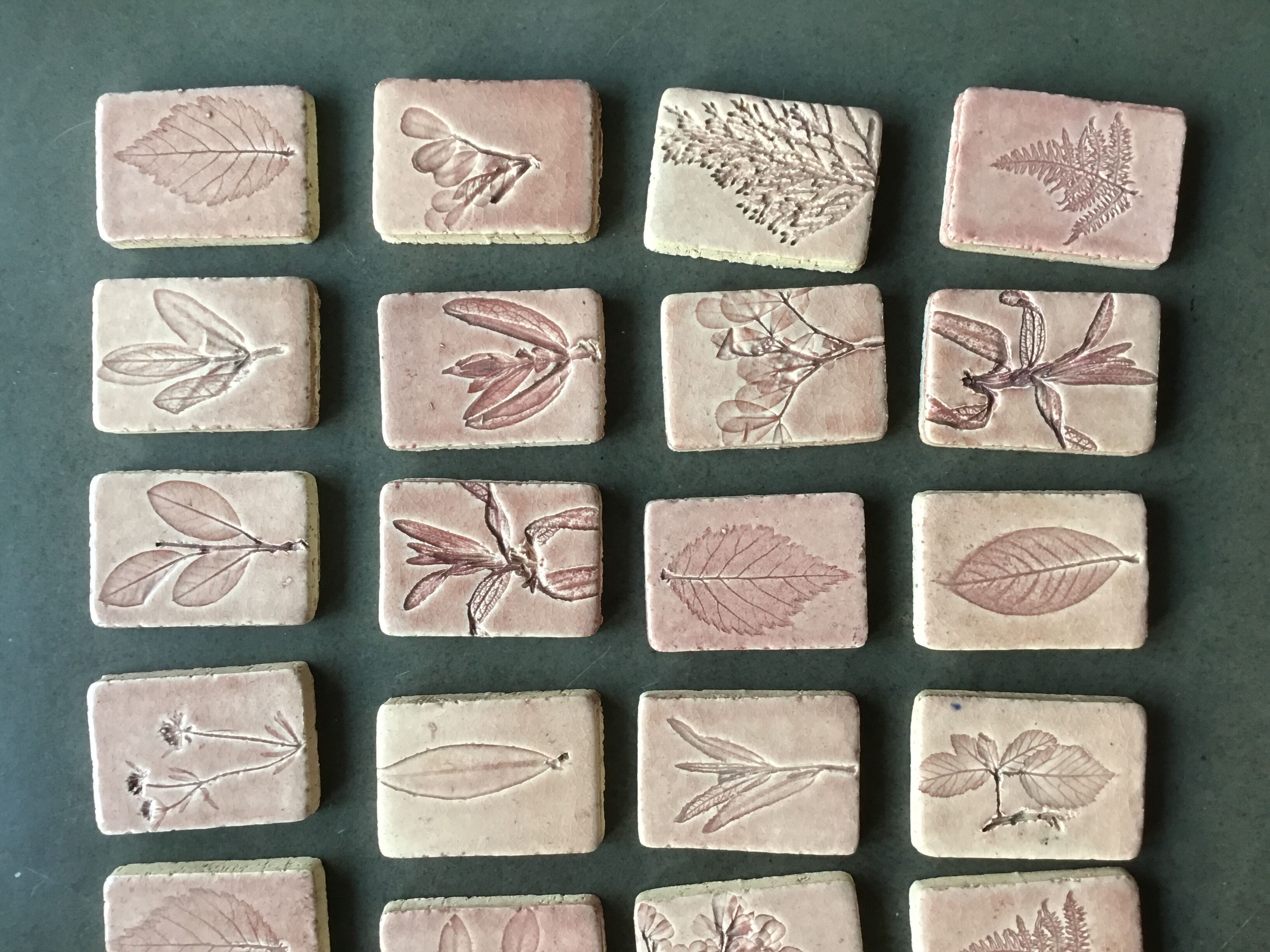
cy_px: 476
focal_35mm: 31
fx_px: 1137
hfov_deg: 58.4
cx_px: 635
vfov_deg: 45.4
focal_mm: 3.3
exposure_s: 1/33
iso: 100
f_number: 2.4
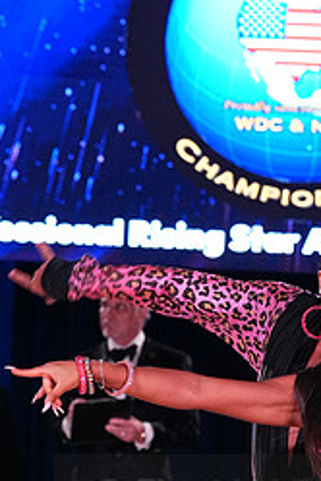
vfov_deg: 6.9
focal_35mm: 298
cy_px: 520
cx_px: 322
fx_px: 3985
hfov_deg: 4.6
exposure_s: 1/200
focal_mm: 128
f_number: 6.3
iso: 4000
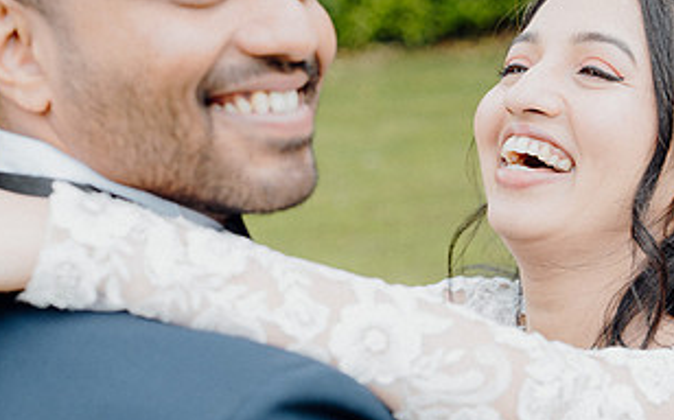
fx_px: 1762
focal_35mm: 96
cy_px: 207
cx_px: 394
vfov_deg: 13.6
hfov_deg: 21.6
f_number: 3.5
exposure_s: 1/250
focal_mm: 50
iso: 125
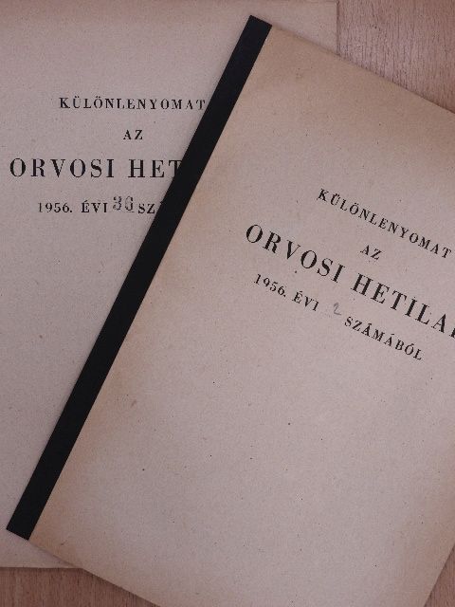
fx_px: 1052
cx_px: 228
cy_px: 304
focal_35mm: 60
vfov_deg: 32.2
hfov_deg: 24.4
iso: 250
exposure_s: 1/80
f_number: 4.2
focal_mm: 10.7
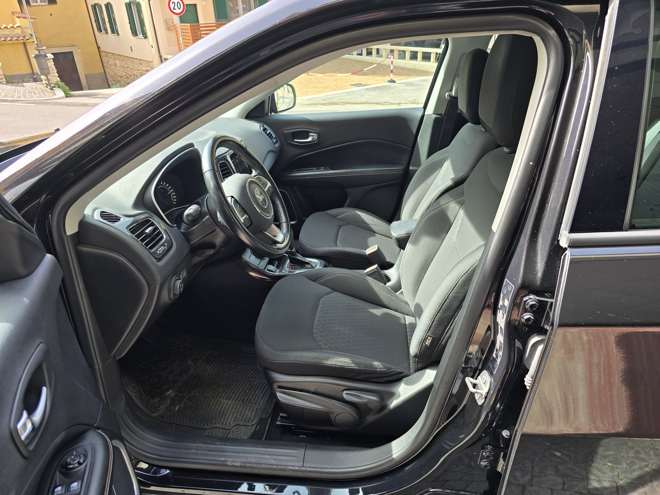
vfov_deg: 58.9
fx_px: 439
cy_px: 248
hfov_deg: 73.9
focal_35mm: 23
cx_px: 330
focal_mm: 6.3
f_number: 1.7
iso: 40
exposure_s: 1/180
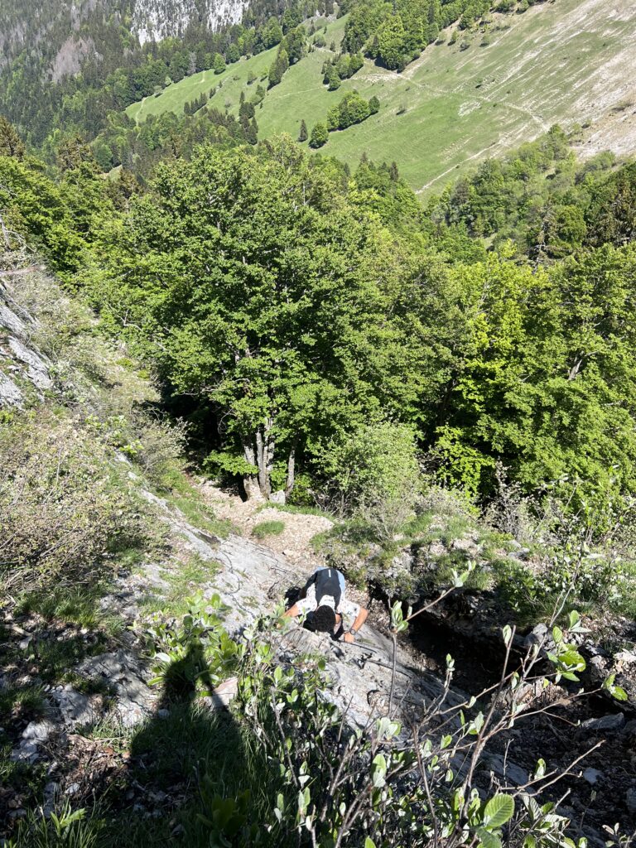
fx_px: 637
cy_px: 424
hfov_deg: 53.1
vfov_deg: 67.3
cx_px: 318
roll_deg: +2.5
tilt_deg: -36.8
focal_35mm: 26
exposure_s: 1/2299
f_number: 1.5
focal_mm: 5.7
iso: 50
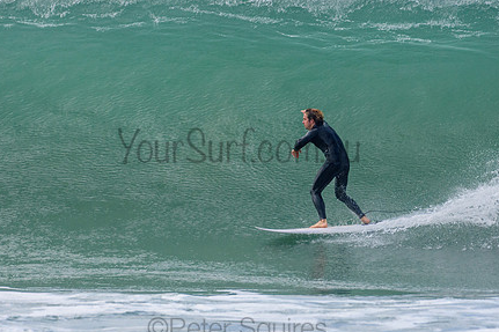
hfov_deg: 2.0
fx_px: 13994
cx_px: 237
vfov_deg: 1.4
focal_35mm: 1010
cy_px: 136
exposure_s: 1/2000
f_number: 5.6
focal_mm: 500
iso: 450
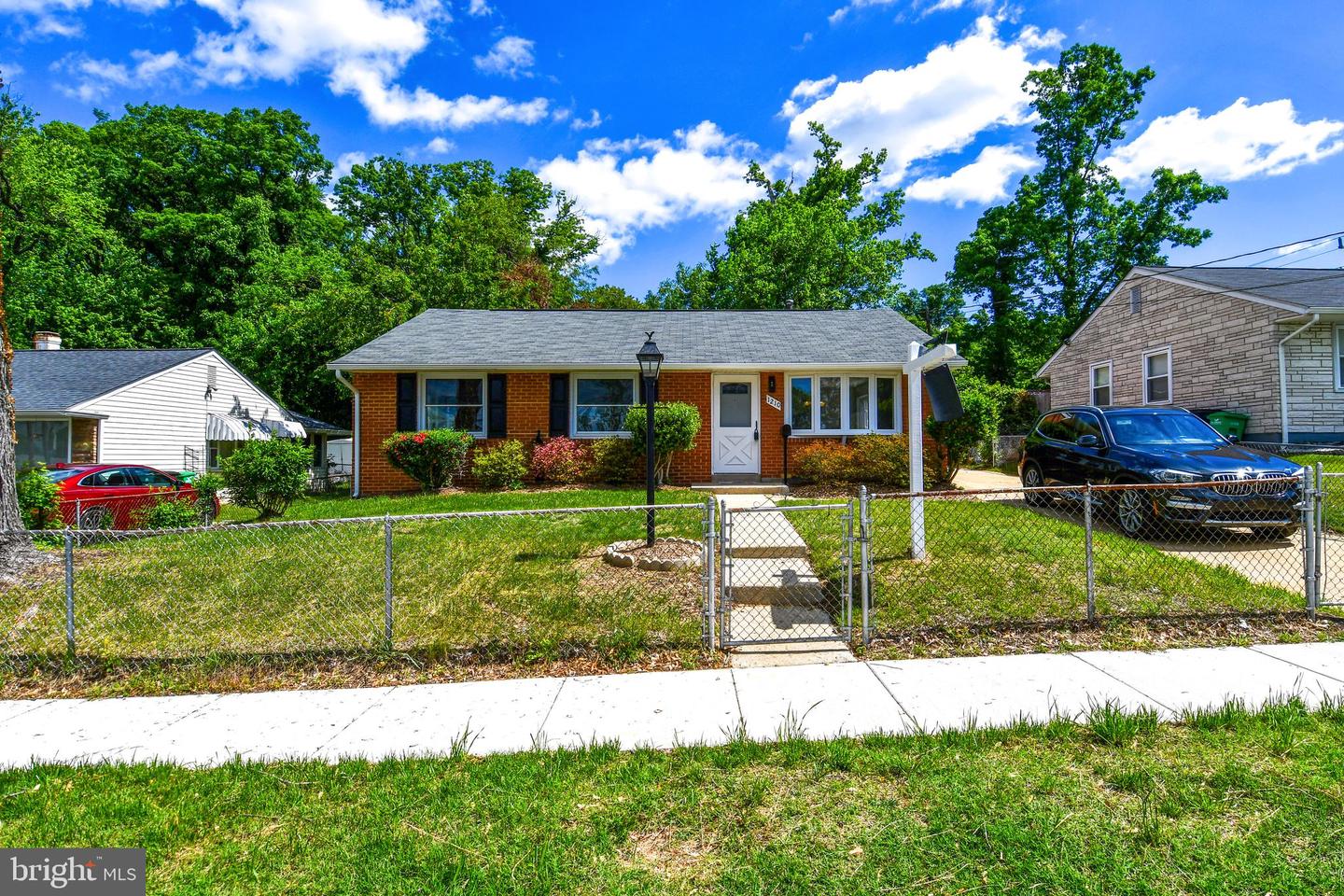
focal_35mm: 18
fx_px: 672
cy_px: 448
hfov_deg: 90.0
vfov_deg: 67.4
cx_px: 672
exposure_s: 1/400
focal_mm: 12
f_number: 10
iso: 100
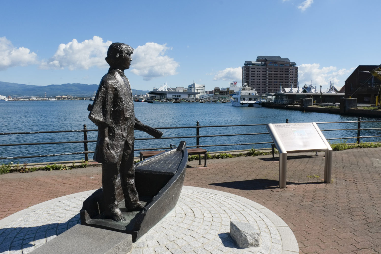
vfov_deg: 47.9
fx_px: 286
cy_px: 127
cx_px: 190
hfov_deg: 67.4
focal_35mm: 27
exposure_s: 1/350
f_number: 14
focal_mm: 18
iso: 400
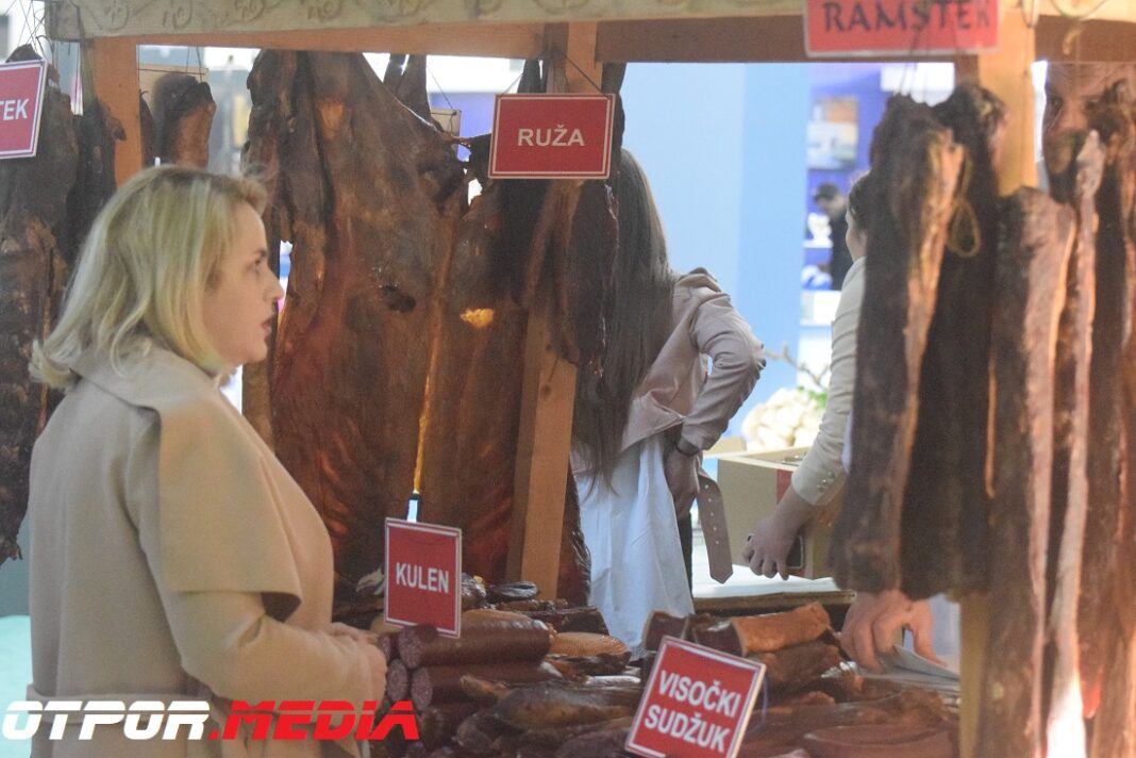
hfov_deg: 19.5
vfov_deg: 13.0
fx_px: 3313
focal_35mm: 105
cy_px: 379
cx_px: 568
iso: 12800
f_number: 4.5
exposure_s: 1/400
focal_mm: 70
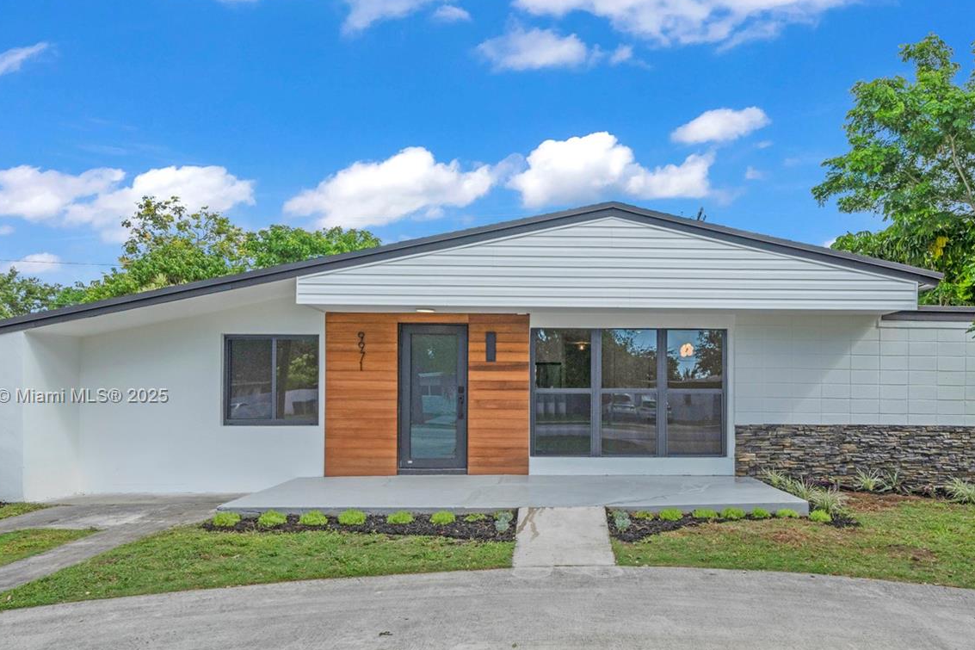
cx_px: 581
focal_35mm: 24
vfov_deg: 52.7
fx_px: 650
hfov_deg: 73.0
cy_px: 397
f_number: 11
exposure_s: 1/500
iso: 500
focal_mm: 17
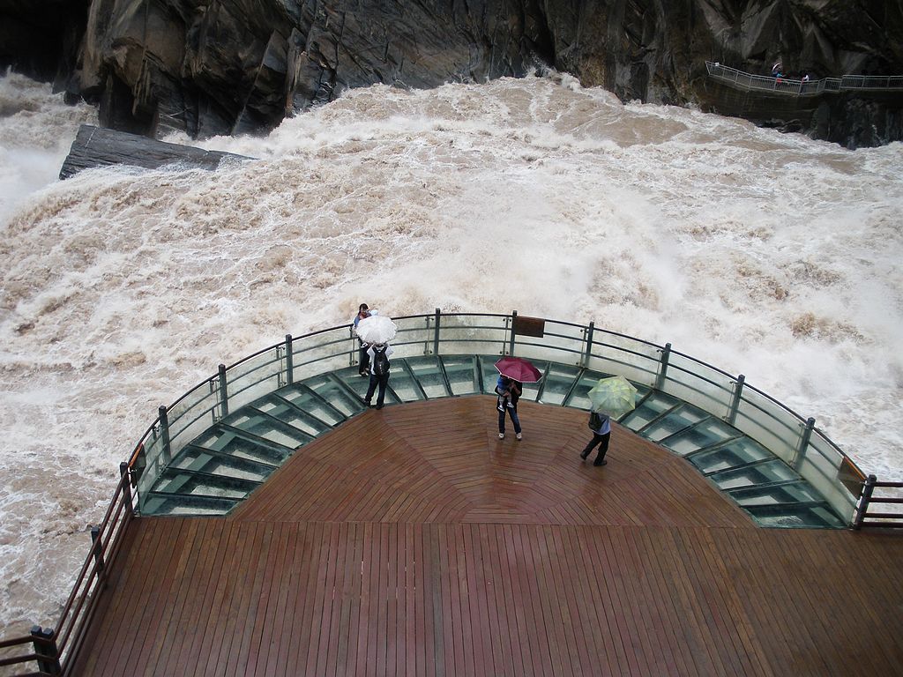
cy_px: 338
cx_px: 452
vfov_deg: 39.7
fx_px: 939
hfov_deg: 51.4
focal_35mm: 36
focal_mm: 6.3
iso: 64
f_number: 3.5
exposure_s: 1/152
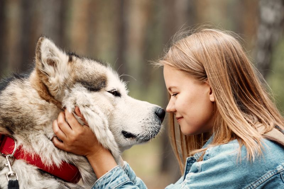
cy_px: 94
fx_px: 1065
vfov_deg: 10.2
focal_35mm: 135
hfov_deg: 15.2
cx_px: 142
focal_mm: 90
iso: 400
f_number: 2
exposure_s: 1/250
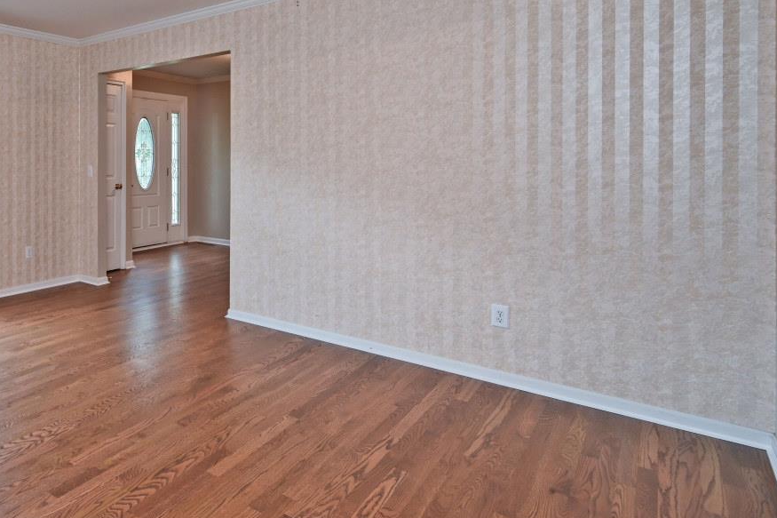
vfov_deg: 51.8
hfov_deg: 65.1
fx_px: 518
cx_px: 124
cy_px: 159
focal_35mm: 24
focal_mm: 14
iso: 560
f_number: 4
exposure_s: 1/60
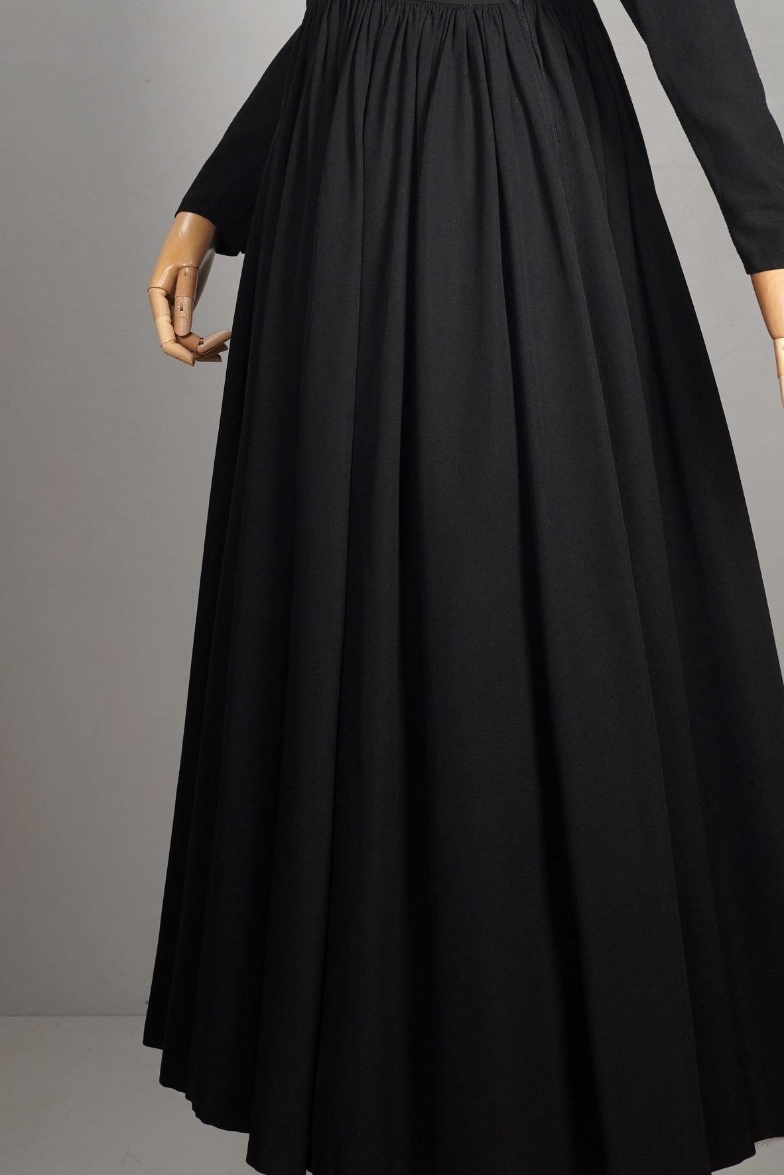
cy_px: 336
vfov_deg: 25.8
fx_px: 2547
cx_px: 438
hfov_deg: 17.5
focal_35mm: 78
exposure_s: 1/25
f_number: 7.1
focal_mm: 32
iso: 320
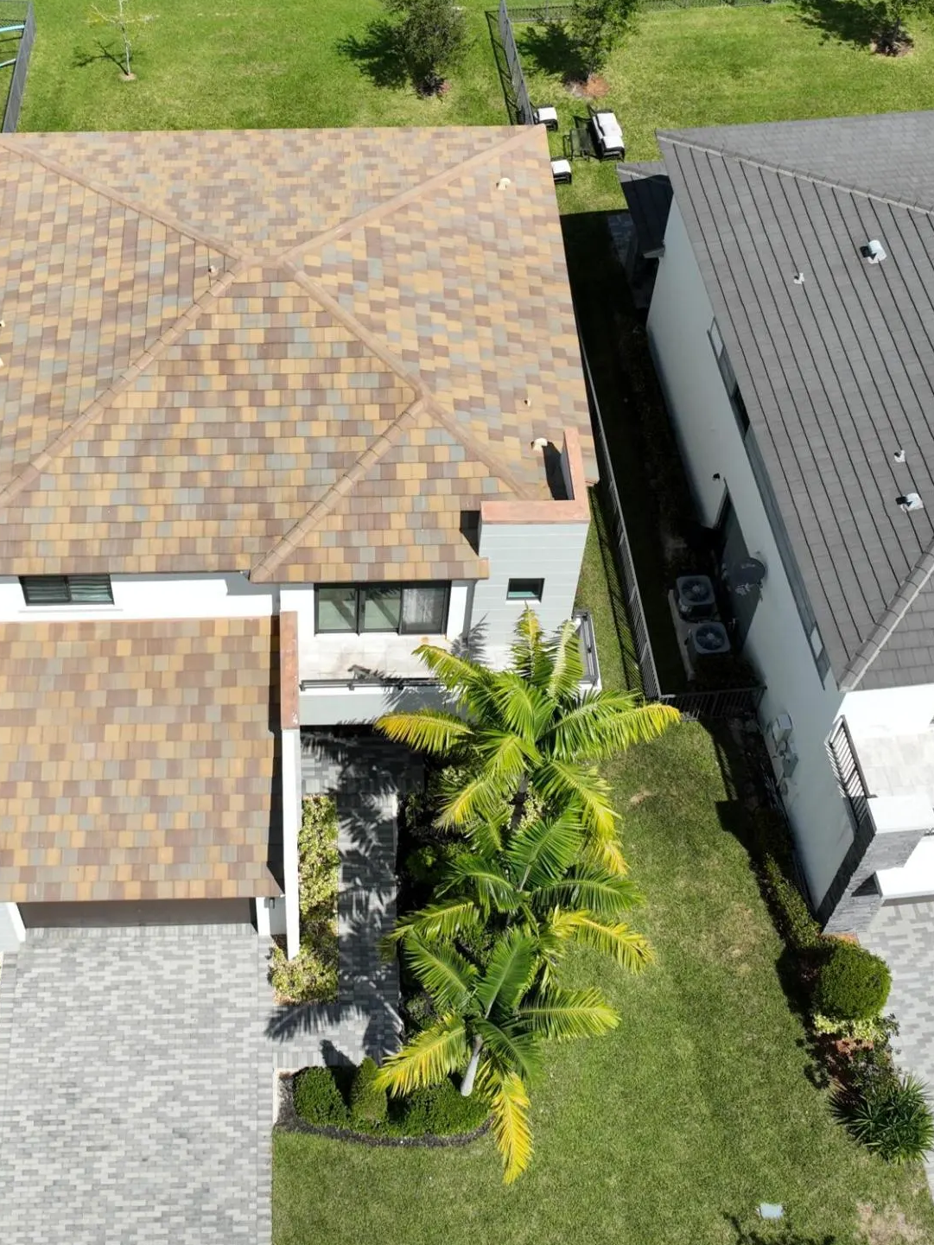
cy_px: 425
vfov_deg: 39.2
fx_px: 1727
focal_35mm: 48
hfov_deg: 30.1
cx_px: 329
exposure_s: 1/2500
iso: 120
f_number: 2.8
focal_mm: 12.29
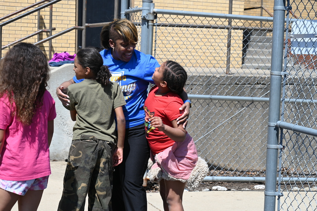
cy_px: 106
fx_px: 616
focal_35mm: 70
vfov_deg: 19.4
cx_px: 158
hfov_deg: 28.9
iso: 100
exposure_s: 1/400
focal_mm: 70
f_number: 7.1
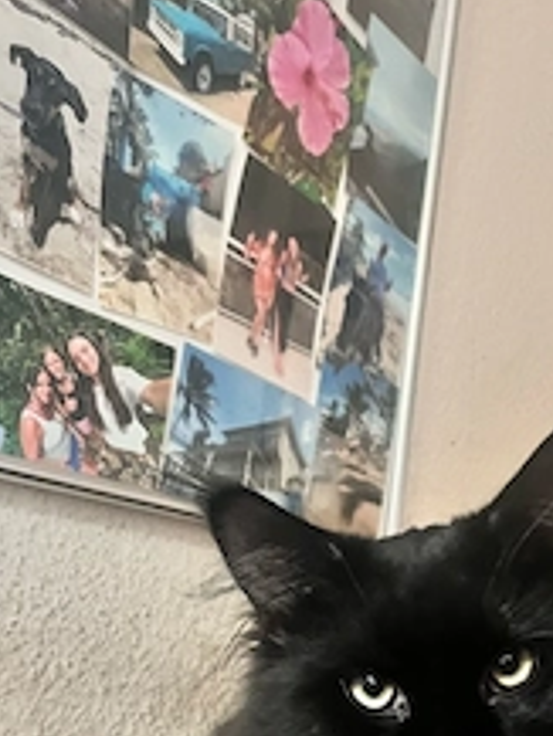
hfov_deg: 29.7
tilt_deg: +0.5
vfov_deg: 37.4
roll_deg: -5.4
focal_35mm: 48
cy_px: 644
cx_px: 424
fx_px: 1021
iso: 1000
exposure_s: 1/24
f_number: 1.6
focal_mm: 5.1
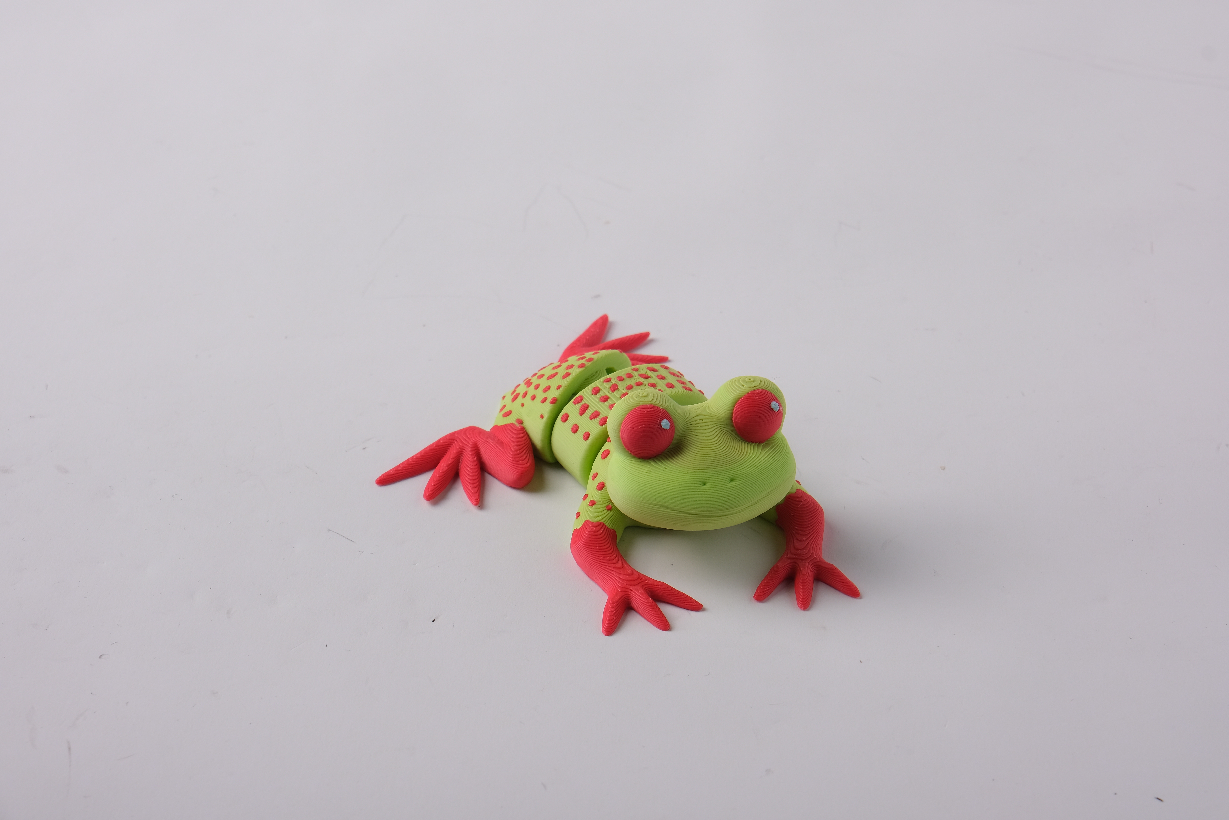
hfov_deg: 24.5
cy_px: 410
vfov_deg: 16.5
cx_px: 614
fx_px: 2833
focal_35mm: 83
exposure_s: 1/125
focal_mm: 55
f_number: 13
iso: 160
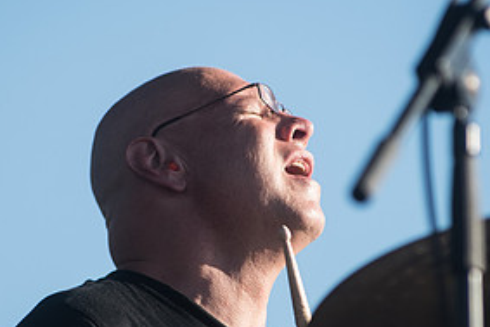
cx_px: 218
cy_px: 207
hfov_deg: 4.1
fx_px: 6890
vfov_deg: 2.7
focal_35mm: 506
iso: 200
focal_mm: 200
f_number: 4
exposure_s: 1/1600
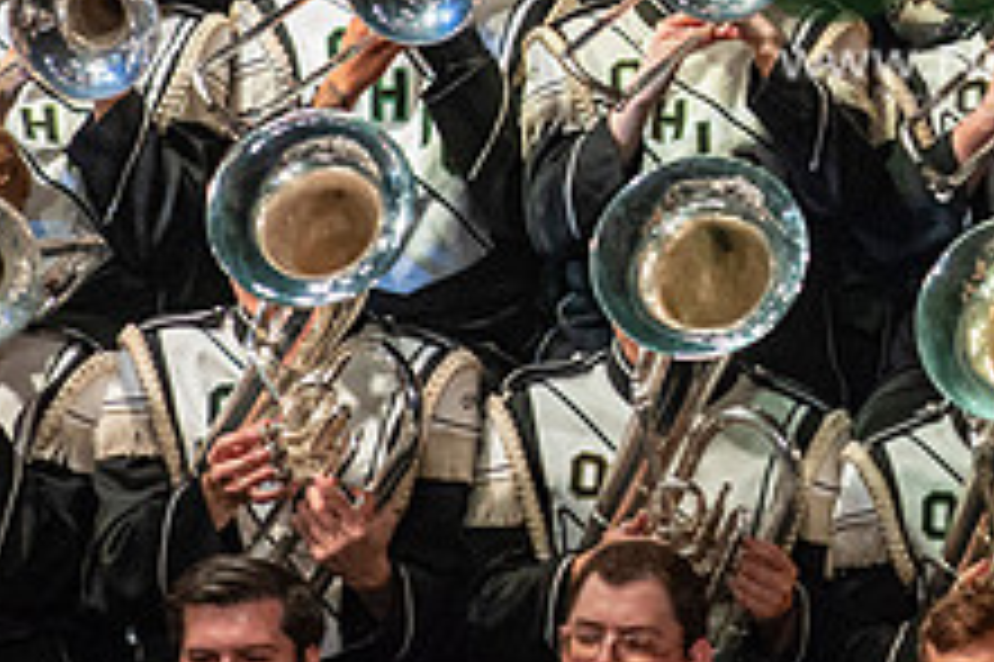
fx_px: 21741
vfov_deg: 1.7
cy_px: -99
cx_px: 1088
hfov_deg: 2.6
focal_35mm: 788
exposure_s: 1/400
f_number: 5.6
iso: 5000
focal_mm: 300
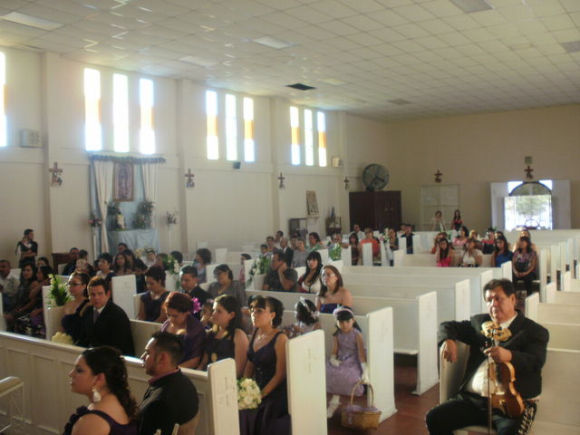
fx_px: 603
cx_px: 290
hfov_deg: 51.4
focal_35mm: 36
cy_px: 218
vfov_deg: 39.7
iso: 100
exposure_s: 1/30
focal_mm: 6.3
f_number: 3.5
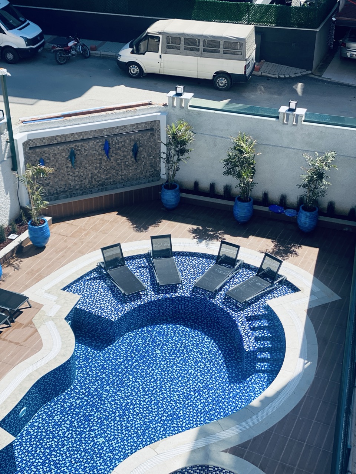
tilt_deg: -30.3
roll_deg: -0.8
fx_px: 713
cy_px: 237
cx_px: 178
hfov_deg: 28.0
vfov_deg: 36.8
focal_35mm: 52
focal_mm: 6
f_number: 2
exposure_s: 1/1332
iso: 20
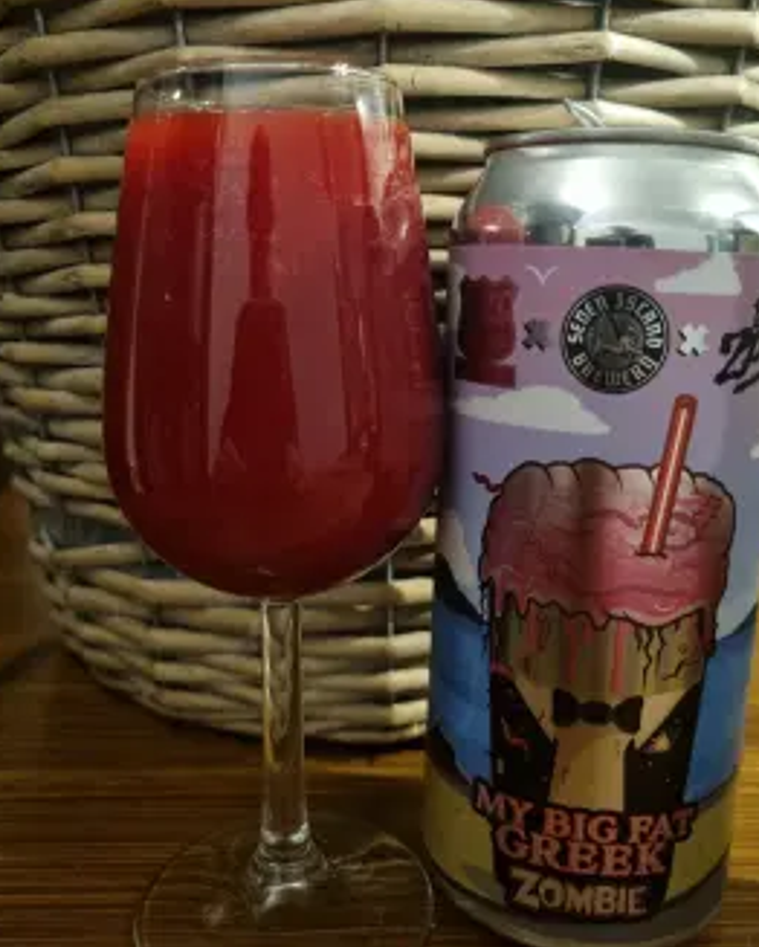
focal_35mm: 31
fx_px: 870
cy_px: 426
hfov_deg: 47.1
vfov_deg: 57.0
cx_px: 414
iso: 400
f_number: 1.8
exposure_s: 1/7
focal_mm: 5.4
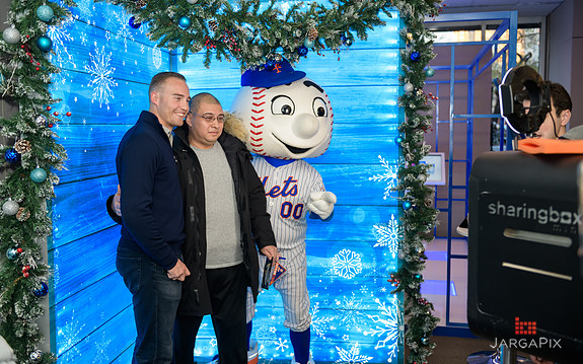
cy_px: 174
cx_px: 293
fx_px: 572
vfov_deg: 35.3
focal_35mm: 36
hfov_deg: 54.0
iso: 400
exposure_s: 1/125
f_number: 3.2
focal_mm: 35
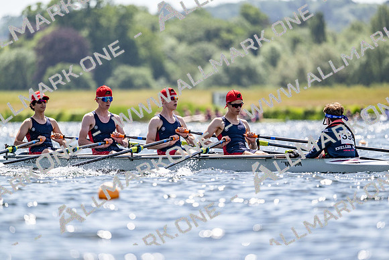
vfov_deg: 3.4
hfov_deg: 5.2
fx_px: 4323
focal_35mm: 400
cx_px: 194
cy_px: 130
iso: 220
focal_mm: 400
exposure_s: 1/2500
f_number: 4.5
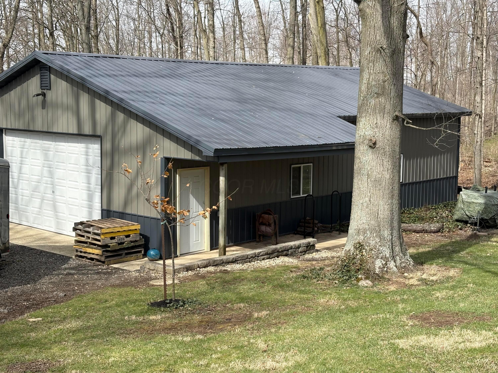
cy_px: 186
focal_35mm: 52
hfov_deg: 36.8
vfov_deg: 28.0
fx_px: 748
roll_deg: -1.0
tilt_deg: -8.7
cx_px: 249
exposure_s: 1/1517
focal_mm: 5.96
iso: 32
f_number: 1.6
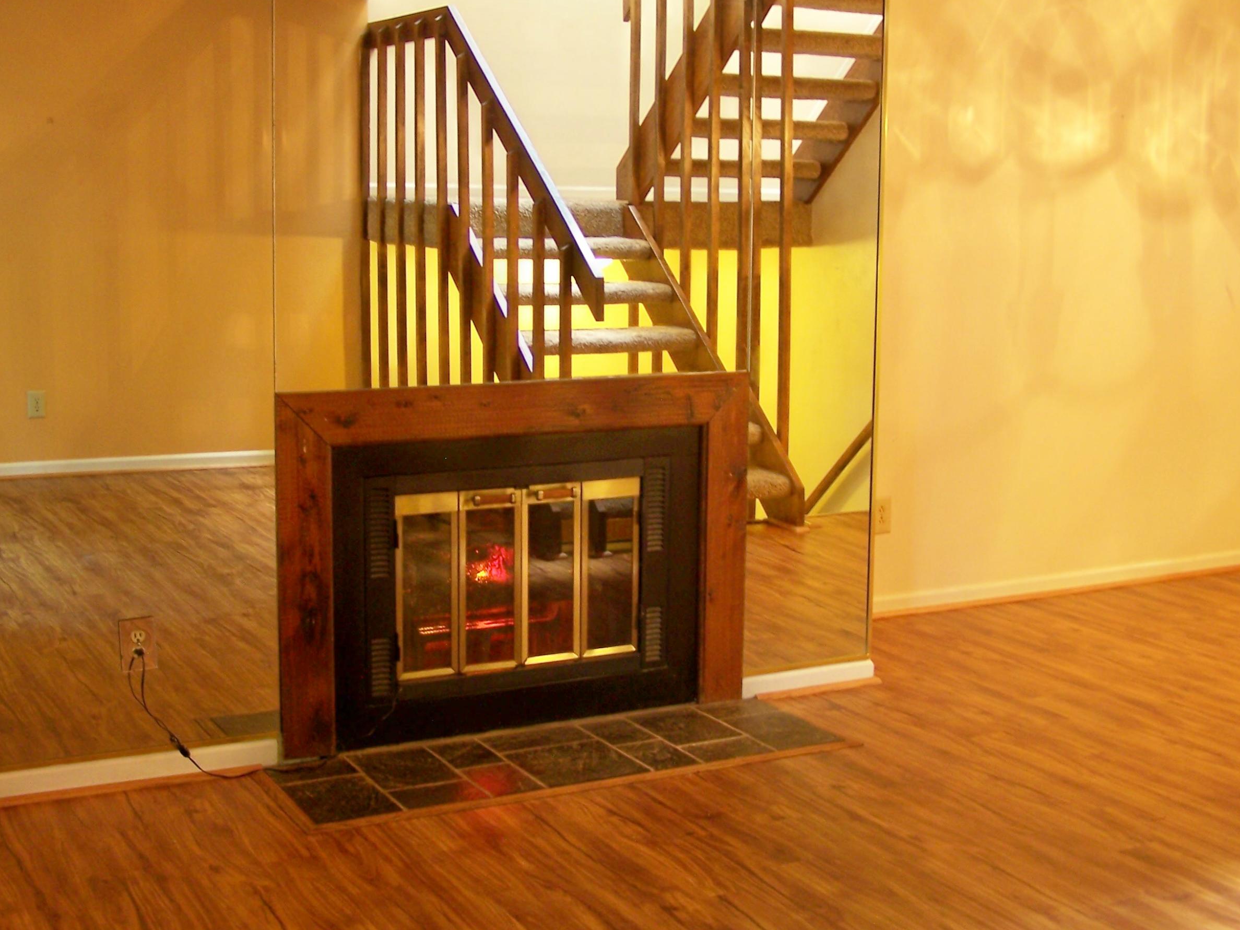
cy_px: 366
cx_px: 574
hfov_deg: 39.6
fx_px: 1719
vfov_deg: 30.2
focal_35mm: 48
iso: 64
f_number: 2.8
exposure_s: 1/2
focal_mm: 6.3
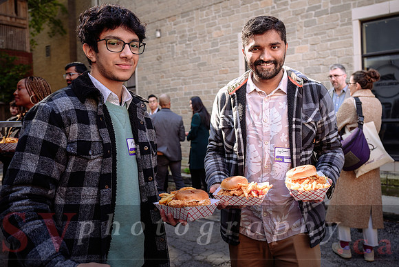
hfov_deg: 59.9
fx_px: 345
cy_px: 119
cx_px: 222
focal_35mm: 31
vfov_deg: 42.1
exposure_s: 1/125
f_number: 4
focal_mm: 28
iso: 160
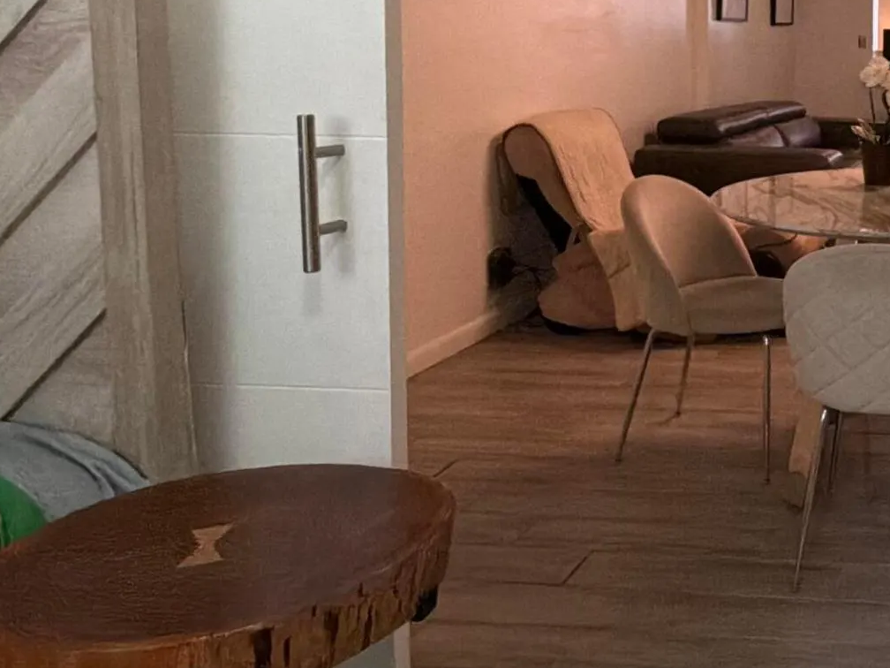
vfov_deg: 34.5
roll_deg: -1.3
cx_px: 1007
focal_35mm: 40
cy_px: 109
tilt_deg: -4.1
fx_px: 1028
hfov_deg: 37.9
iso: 400
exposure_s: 1/60
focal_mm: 2.22
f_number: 2.2
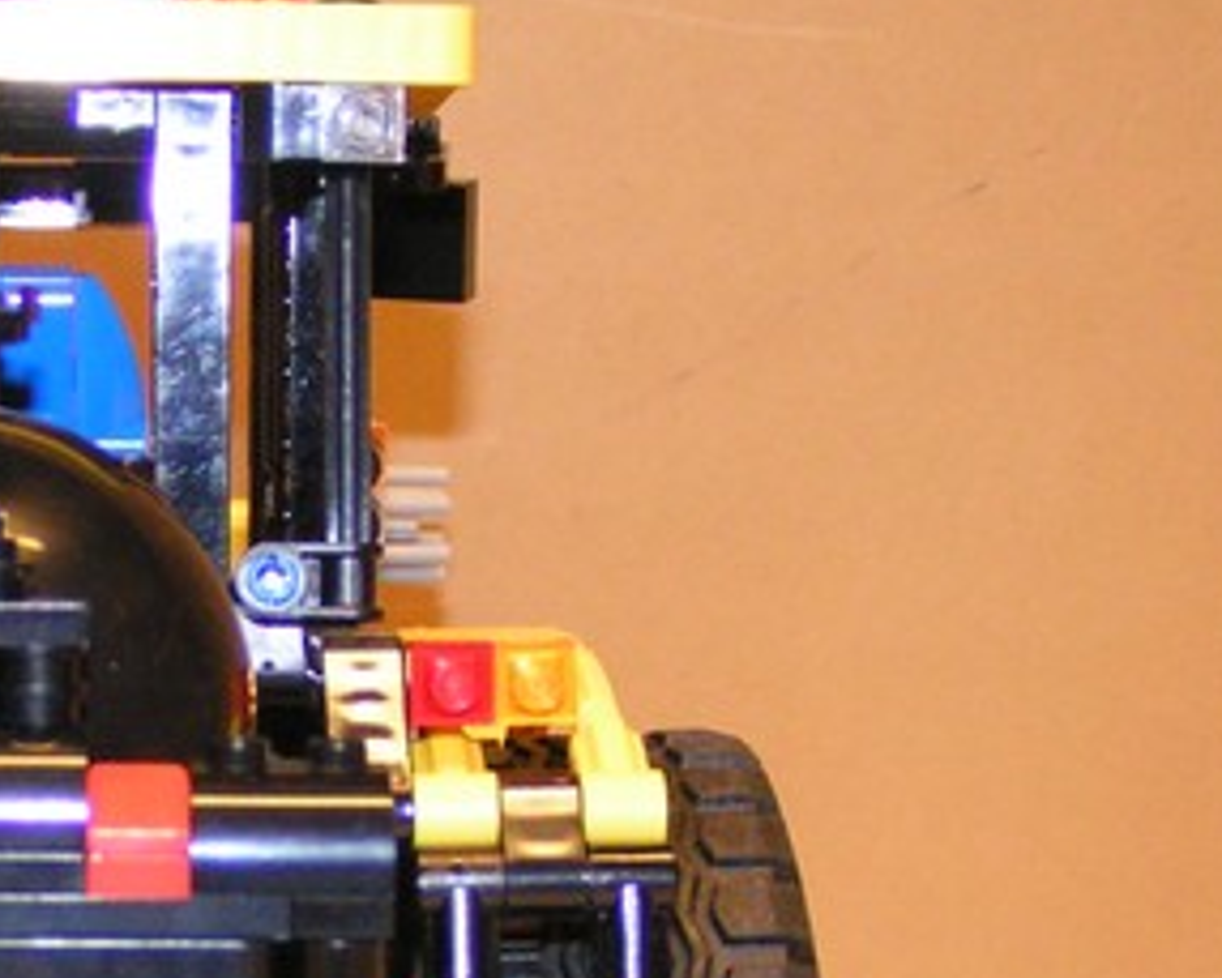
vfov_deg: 18.3
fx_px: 3003
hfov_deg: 22.1
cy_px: 837
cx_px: -17
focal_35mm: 83
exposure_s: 1/40
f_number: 2.8
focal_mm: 5.8
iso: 200
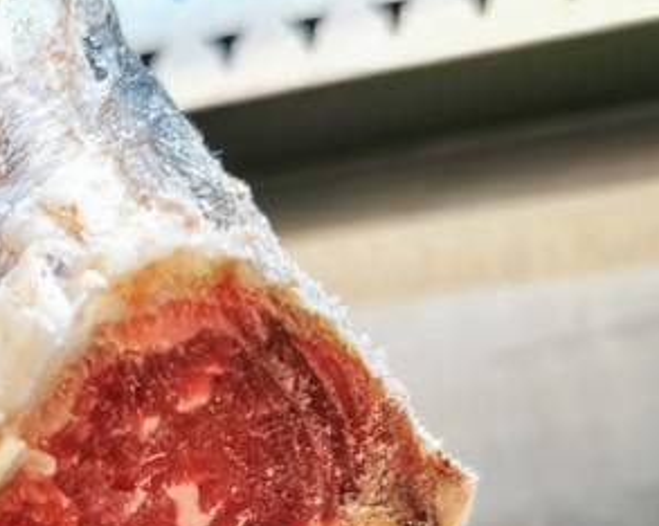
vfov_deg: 19.8
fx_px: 1403
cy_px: 656
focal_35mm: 72
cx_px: -151
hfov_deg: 23.9
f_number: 1.6
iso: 320
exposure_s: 1/60
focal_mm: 5.56
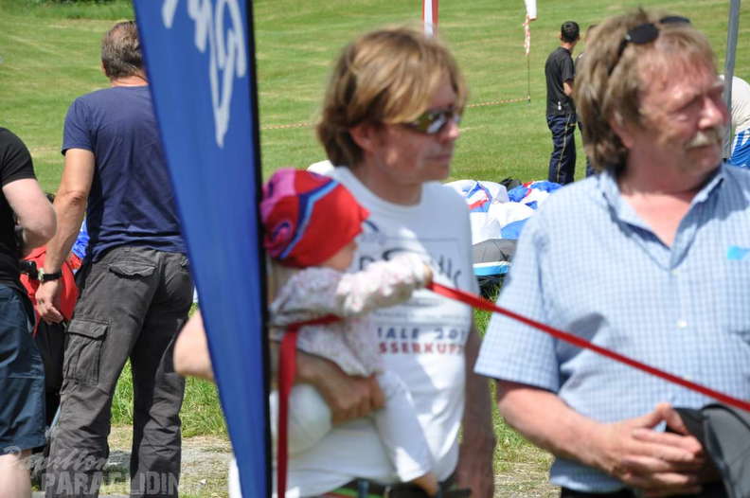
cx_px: 375
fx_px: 3277
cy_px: 249
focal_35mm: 158
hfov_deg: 13.1
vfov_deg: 8.7
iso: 200
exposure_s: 1/320
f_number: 9
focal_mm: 105
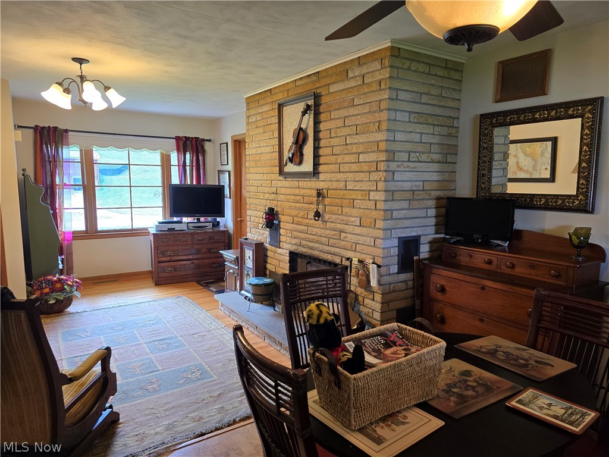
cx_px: 304
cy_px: 228
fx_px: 405
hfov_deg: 73.9
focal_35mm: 23
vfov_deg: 58.9
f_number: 1.7
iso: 200
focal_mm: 6.3
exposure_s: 1/120
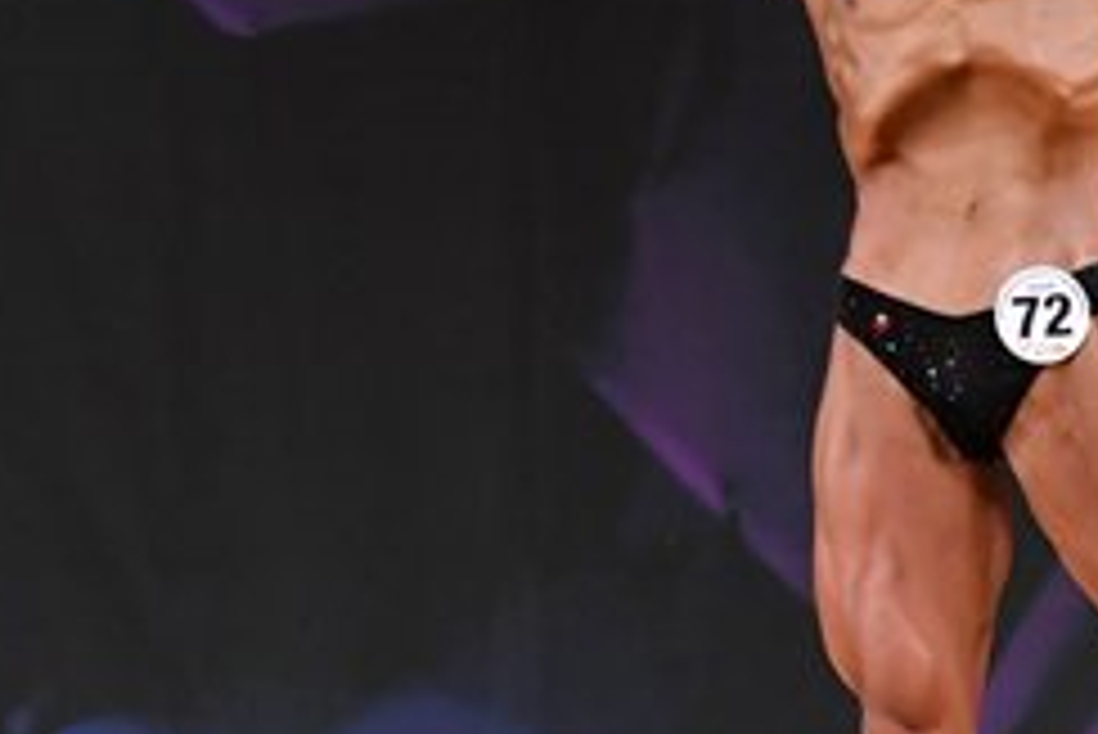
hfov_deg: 3.0
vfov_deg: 2.0
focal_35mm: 689
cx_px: 1244
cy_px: 158
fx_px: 21026
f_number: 5.6
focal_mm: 145
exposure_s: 1/400
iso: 3200
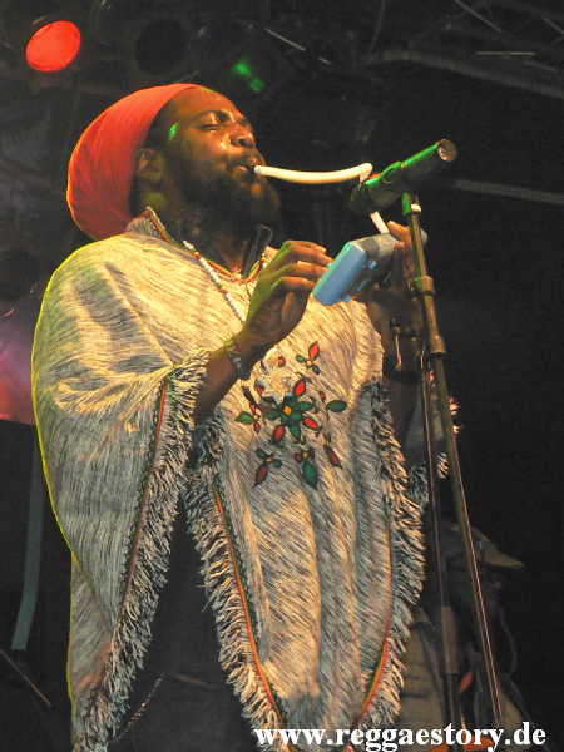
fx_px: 2238
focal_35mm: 103
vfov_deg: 19.1
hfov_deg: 14.4
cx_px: 282
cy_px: 376
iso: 400
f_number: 3.2
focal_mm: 17.7
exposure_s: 1/60
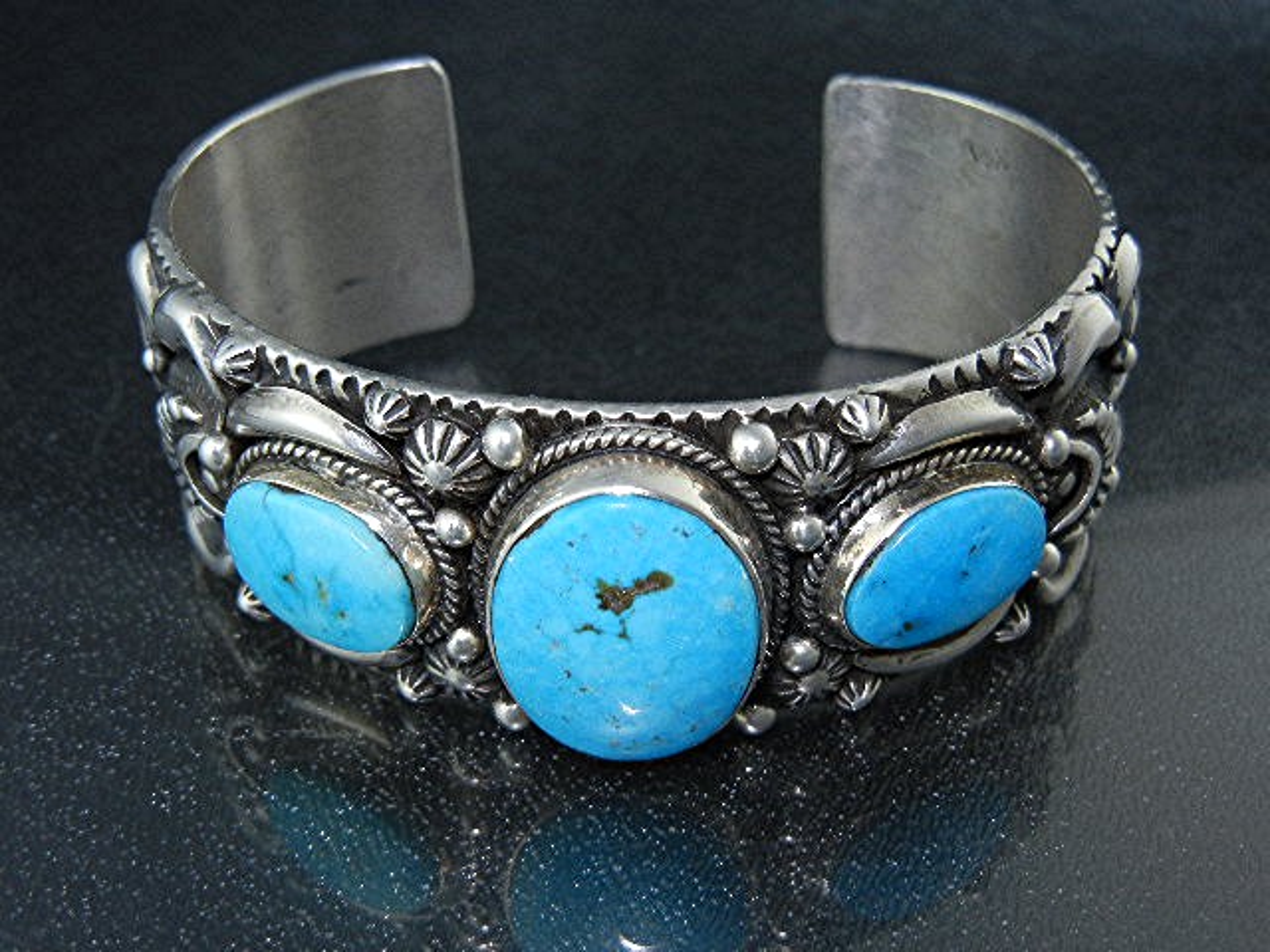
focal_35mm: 59
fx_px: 2165
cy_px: 476
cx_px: 635
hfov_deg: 32.7
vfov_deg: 24.8
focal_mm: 10.6
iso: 200
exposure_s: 1/30
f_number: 4
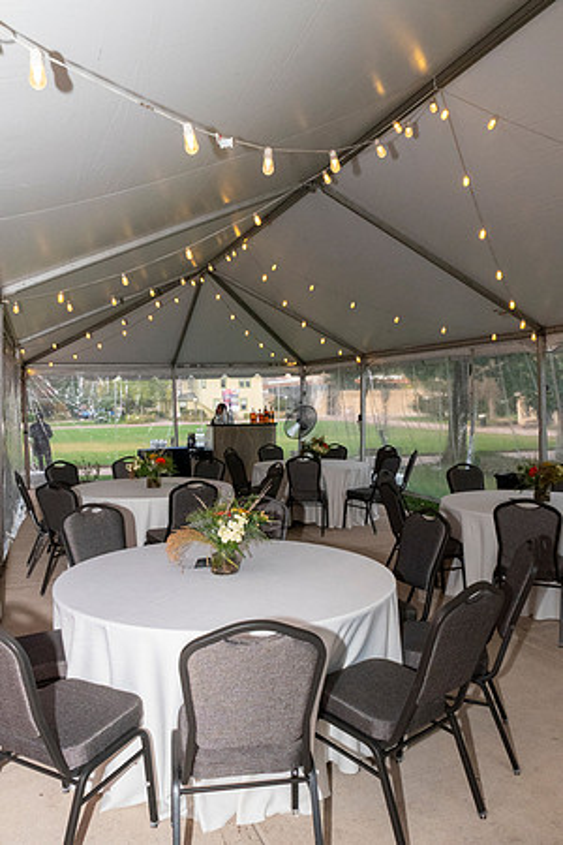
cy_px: 422
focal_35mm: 27
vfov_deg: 67.4
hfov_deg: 47.9
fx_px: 633
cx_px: 282
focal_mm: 18
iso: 3200
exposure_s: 1/125
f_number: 13
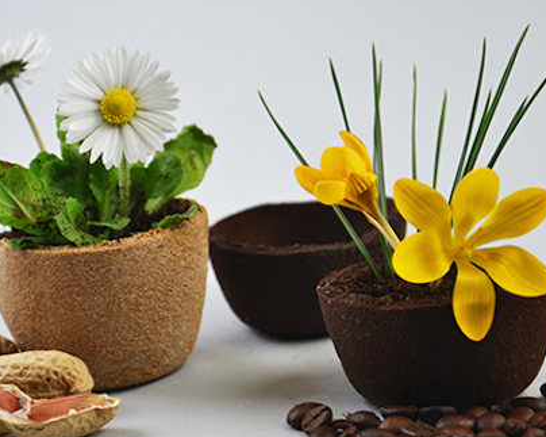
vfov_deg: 10.6
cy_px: 258
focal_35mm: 145
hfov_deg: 13.3
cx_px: 228
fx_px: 2343
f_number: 6.3
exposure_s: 1/200
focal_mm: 66
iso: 200
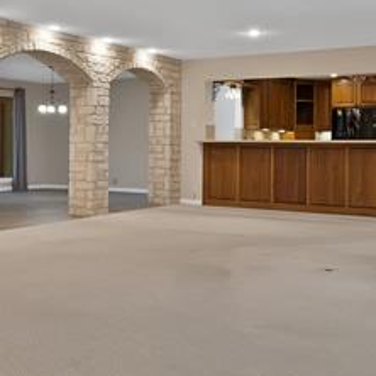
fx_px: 578
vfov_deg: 36.0
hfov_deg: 35.0
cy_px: 164
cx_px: 81
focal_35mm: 47
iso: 640
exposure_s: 1/3
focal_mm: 12
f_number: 9
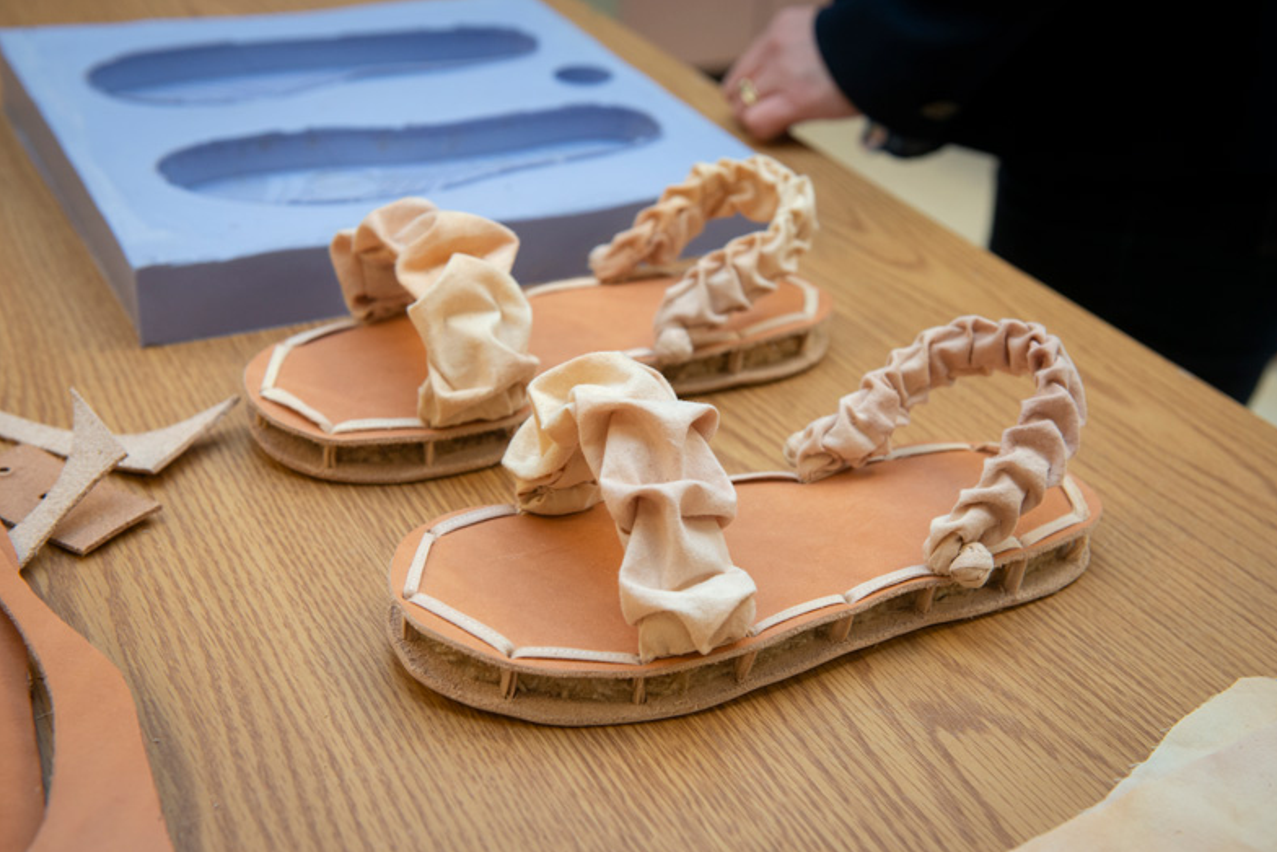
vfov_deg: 27.5
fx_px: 1738
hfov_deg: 40.3
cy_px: 433
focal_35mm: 49
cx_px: 650
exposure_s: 1/125
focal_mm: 48
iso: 1000
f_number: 5.6
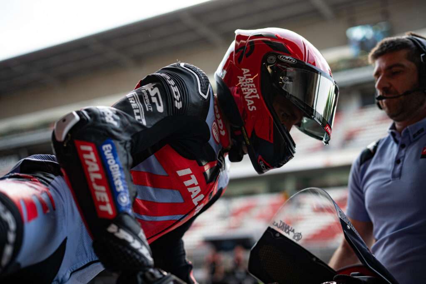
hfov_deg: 39.6
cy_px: 142
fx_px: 592
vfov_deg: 27.0
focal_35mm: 50
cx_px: 213
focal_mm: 50
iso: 160
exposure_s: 1/1600
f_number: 2
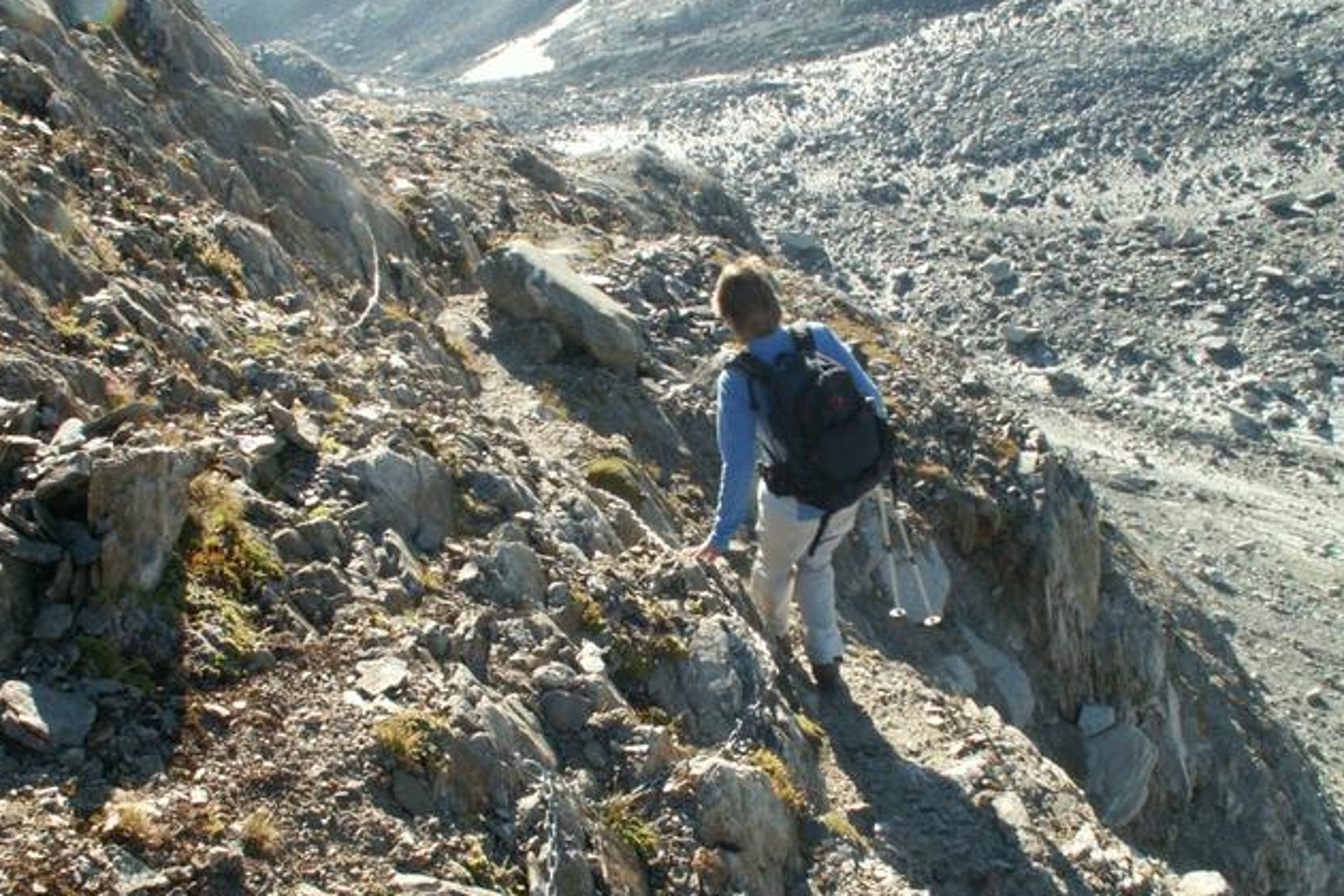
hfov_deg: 51.9
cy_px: 499
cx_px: 668
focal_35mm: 37
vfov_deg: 35.9
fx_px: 1381
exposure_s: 1/50
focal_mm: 5.86
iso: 50
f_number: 8
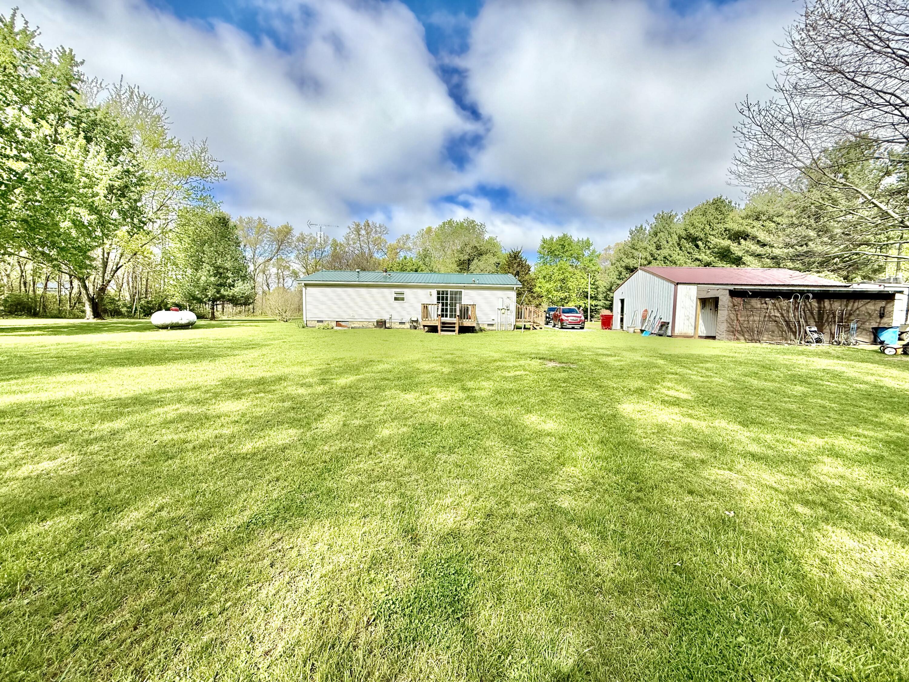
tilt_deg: -4.6
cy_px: 341
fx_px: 368
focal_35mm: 14
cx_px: 454
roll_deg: -1.4
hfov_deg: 102.1
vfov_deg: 85.7
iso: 50
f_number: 2.2
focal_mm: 2.22
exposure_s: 1/1848
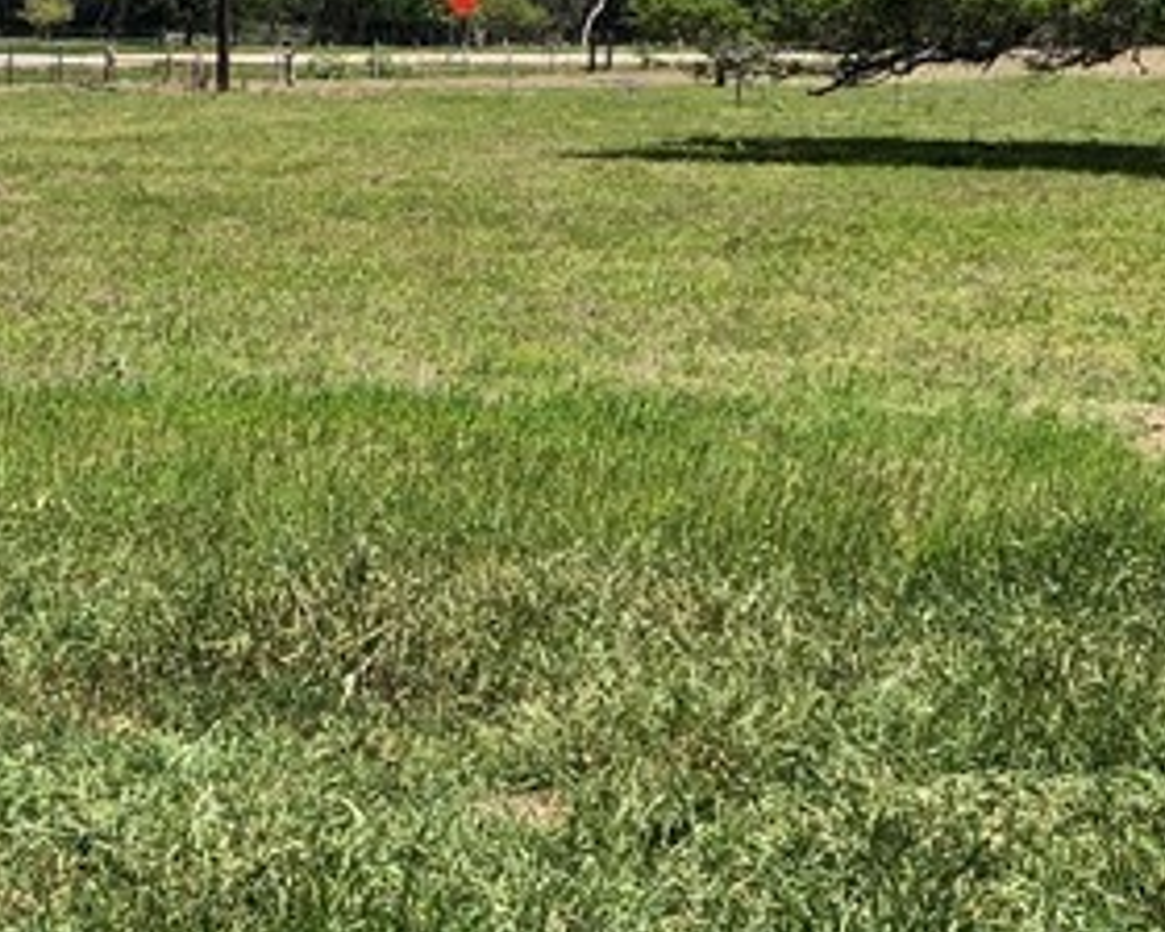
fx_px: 3448
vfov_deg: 15.4
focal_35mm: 100
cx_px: 250
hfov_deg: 19.0
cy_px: 304
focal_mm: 3.99
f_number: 1.8
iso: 20
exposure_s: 1/1621
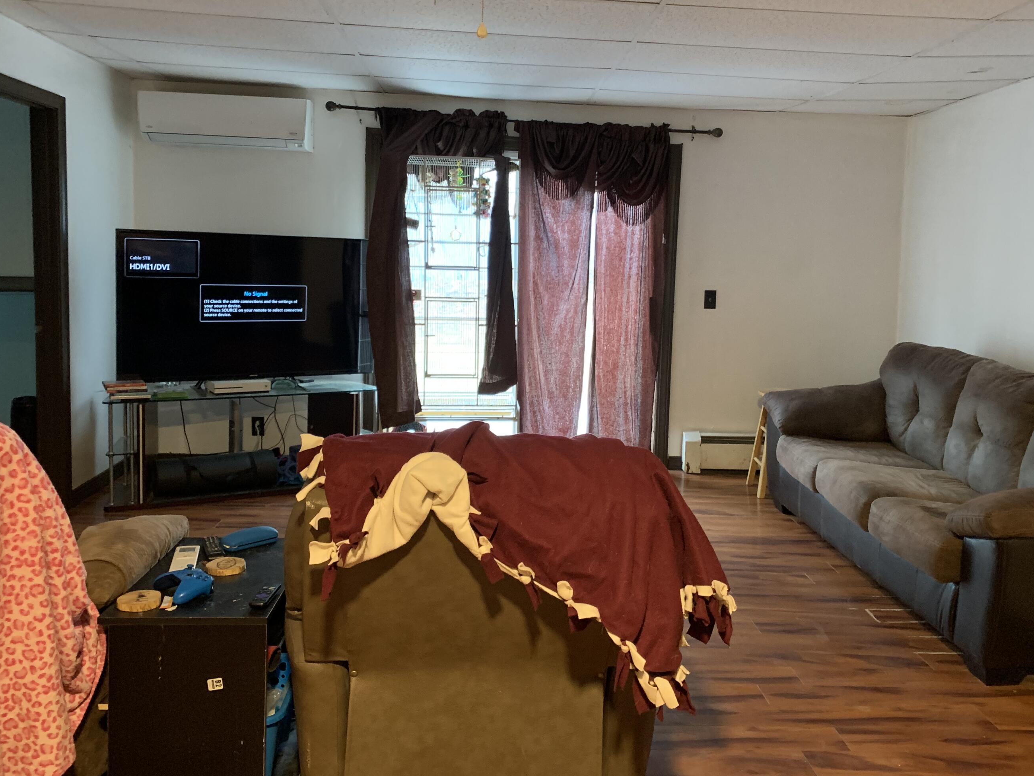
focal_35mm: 30
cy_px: 339
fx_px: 896
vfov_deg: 46.7
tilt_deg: -3.8
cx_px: 560
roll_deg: -1.5
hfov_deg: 59.9
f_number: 1.8
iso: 500
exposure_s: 1/30
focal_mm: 4.25
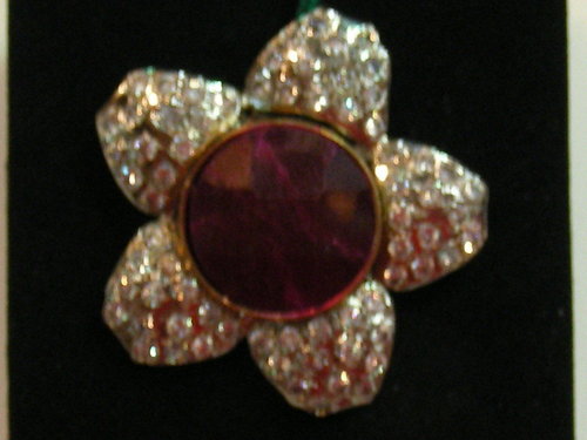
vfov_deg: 37.7
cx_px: 294
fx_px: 644
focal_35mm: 38
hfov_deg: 49.0
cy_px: 220
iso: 200
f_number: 3.5
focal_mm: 6.3
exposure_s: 1/23.3
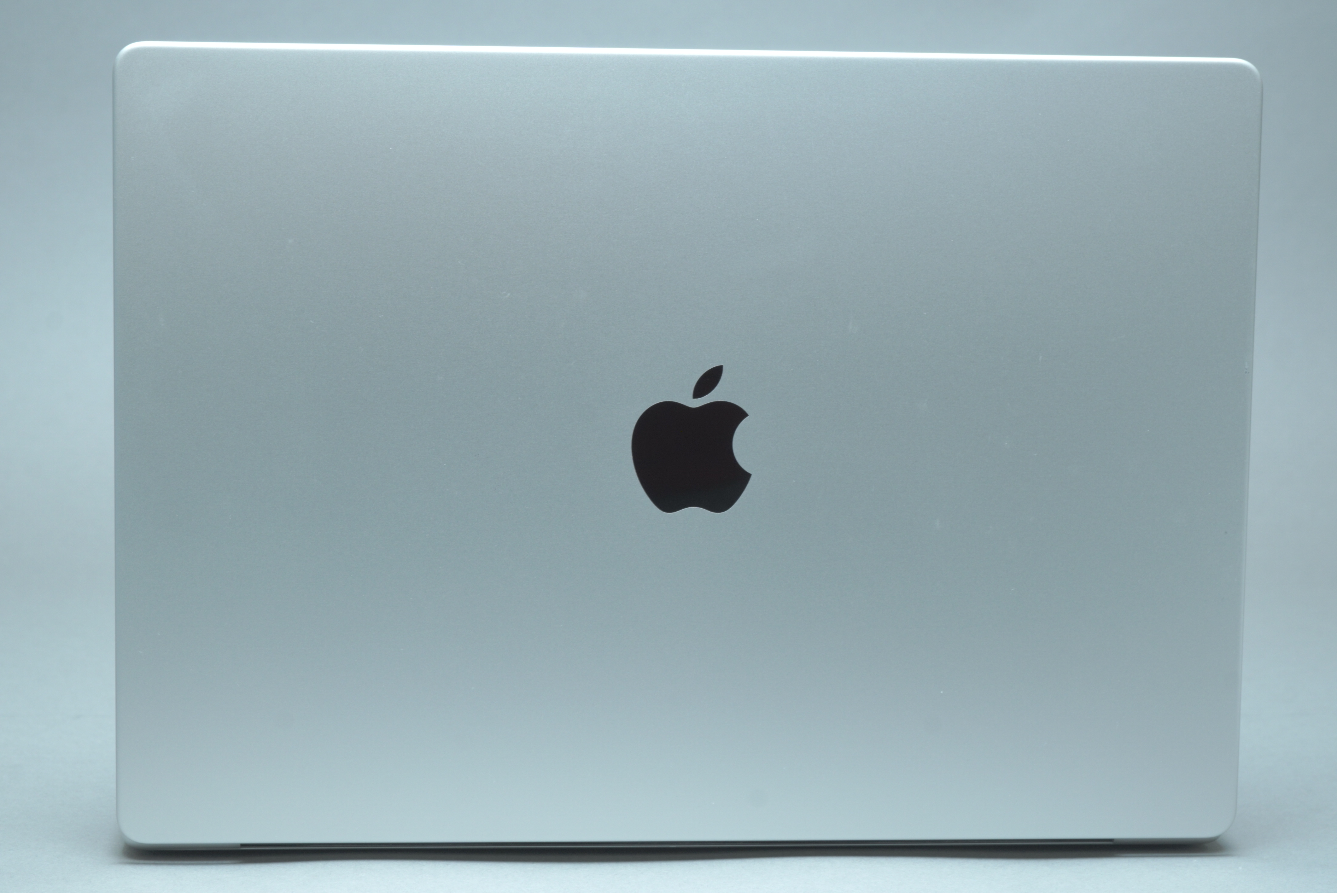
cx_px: 668
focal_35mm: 78
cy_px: 446
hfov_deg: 26.0
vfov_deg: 17.5
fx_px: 2898
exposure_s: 1/25
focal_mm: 52
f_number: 9
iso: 320
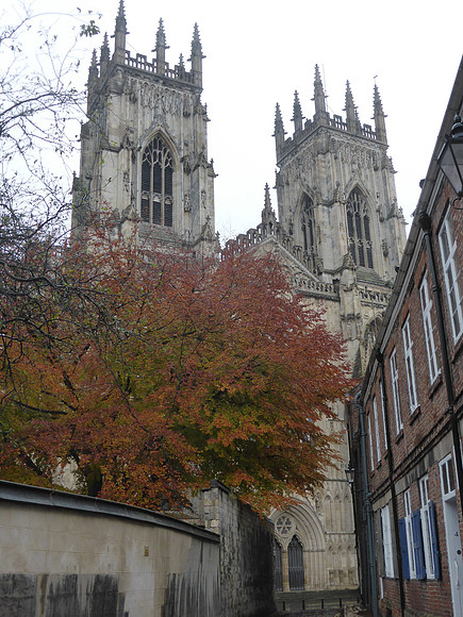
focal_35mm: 43
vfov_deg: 43.9
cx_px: 232
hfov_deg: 33.6
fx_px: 767
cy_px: 308
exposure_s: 1/100
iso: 160
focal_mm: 7.4
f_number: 3.9
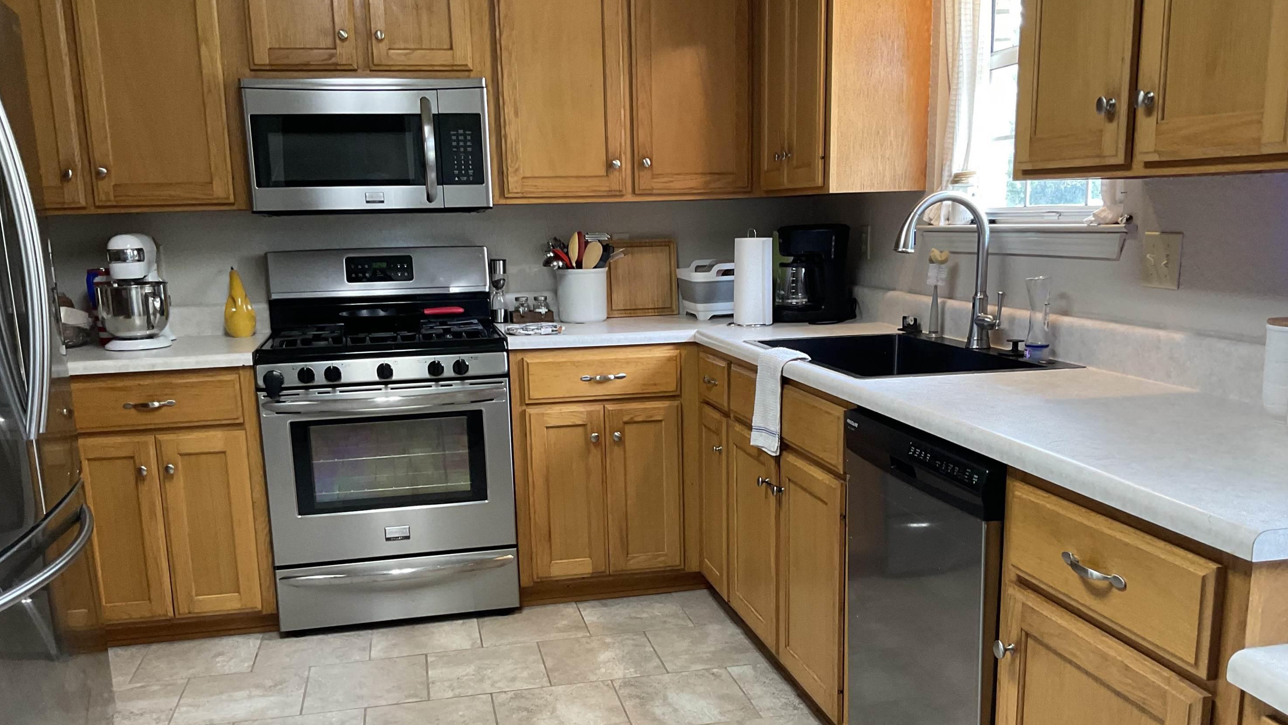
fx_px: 1127
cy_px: 448
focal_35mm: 33
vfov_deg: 35.5
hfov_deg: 59.5
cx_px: 630
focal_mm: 3
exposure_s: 1/60
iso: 100
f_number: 1.8
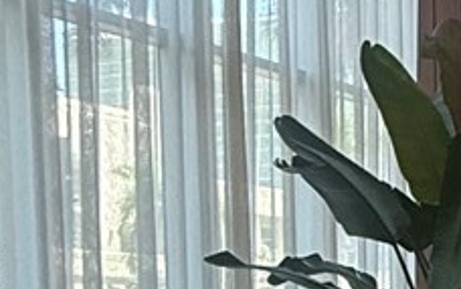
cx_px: 590
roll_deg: +1.7
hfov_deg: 18.6
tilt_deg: -5.0
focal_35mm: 104
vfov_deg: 11.9
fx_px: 1308
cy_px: 473
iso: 200
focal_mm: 2.22
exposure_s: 1/120
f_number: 2.2
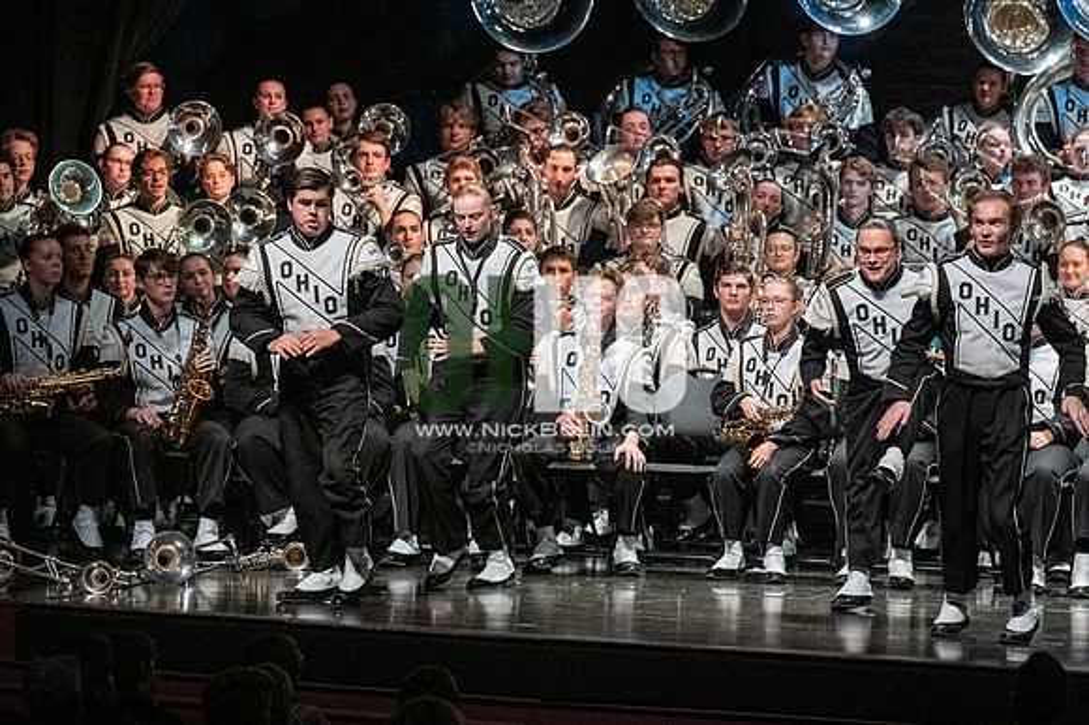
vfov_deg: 6.1
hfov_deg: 9.2
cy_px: 362
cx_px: 544
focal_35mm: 225
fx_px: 6802
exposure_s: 1/500
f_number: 4
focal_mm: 150
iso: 4000
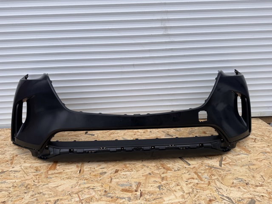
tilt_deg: -18.9
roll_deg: +2.6
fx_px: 189
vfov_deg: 56.8
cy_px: 102
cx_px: 136
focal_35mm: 24
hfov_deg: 71.6
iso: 80
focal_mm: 6.76
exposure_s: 1/792
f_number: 1.78
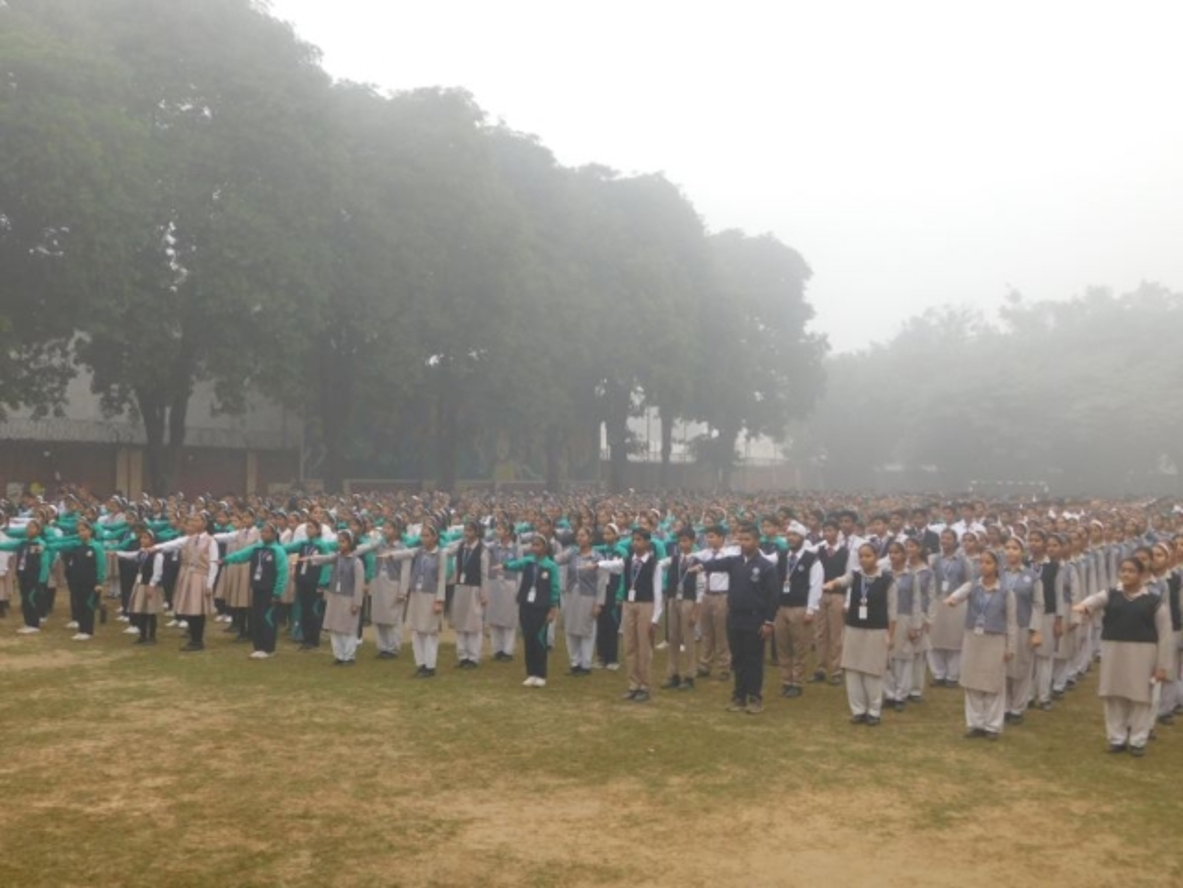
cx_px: 592
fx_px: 1230
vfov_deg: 39.7
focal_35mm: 36
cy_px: 444
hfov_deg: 51.4
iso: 125
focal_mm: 6.3
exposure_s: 1/160
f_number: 3.5
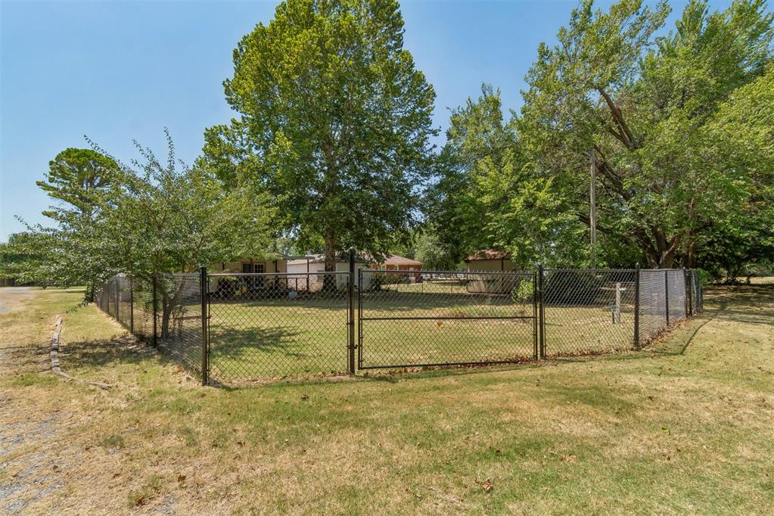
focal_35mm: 15
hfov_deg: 100.4
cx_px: 387
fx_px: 322
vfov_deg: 77.3
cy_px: 258
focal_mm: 10
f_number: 9
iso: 100
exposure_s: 1/640
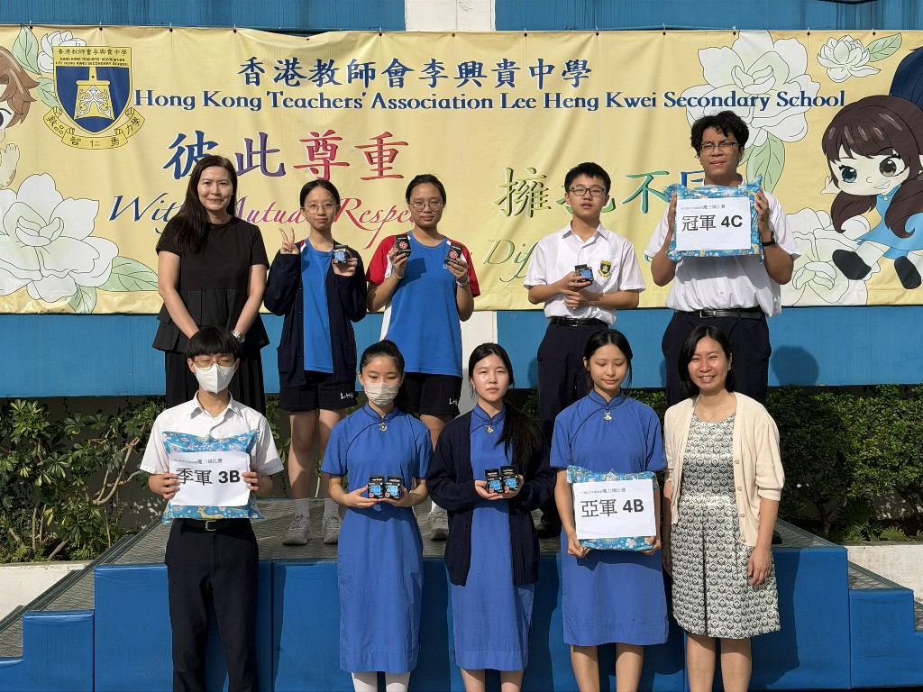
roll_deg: +0.9
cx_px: 462
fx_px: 1280
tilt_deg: -1.1
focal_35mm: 48
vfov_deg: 30.3
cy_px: 346
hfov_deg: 39.7
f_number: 1.78
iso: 64
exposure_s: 1/6536
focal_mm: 6.76
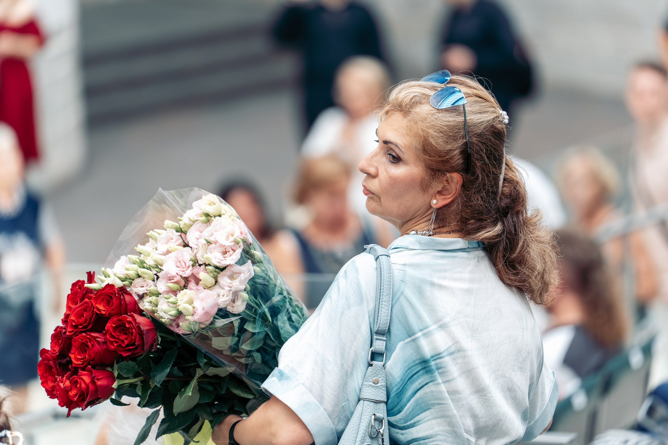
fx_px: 3706
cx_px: 371
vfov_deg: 6.9
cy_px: 198
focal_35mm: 200
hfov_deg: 10.3
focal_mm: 180
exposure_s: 1/400
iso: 1000
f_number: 2.8
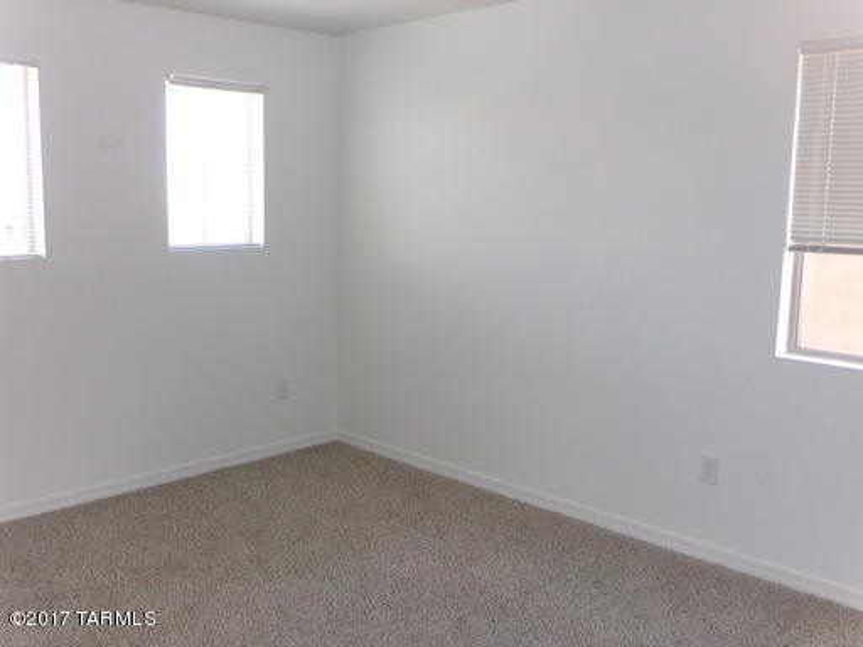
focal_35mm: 33
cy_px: 324
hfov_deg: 55.4
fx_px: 823
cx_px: 432
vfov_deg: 42.9
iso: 200
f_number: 3.4
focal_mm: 5.9
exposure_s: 1/90
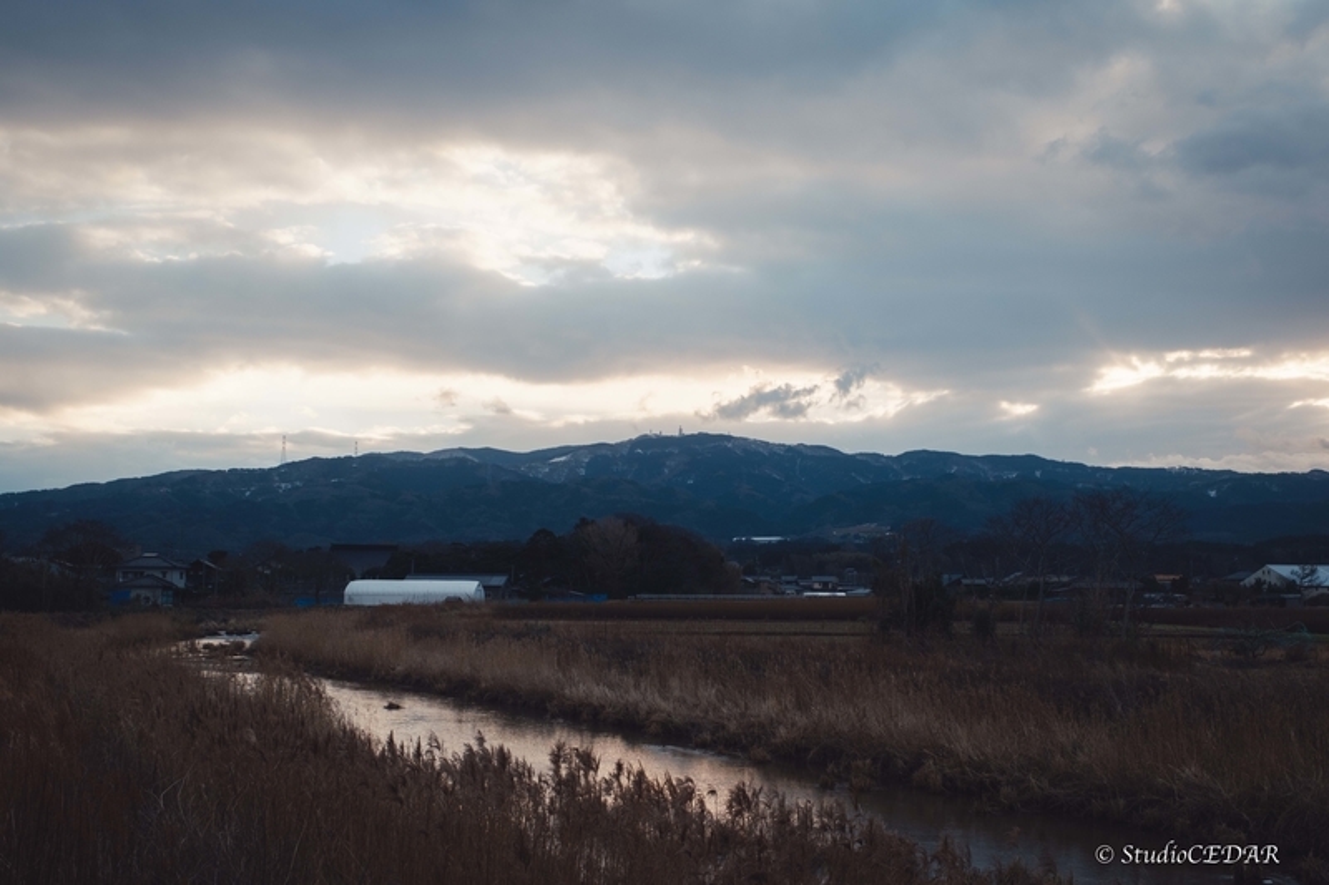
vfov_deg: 29.9
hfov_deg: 43.6
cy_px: 442
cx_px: 664
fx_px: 1661
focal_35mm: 45
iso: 400
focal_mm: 30
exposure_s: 1/125
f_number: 8
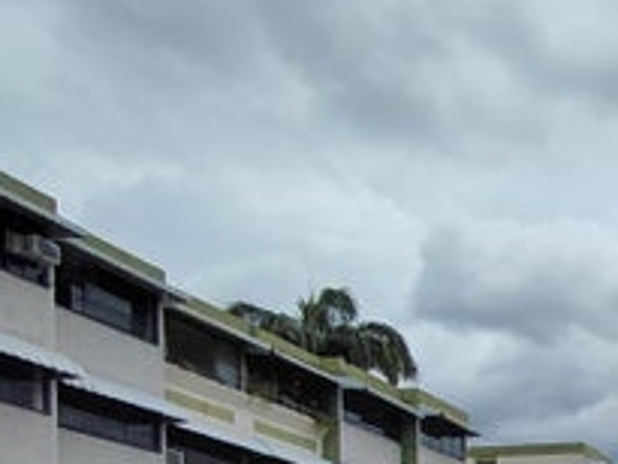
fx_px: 893
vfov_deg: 24.6
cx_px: 862
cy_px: 633
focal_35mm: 50
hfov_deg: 28.7
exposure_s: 1/3128
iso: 40
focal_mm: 1.64
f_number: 2.2
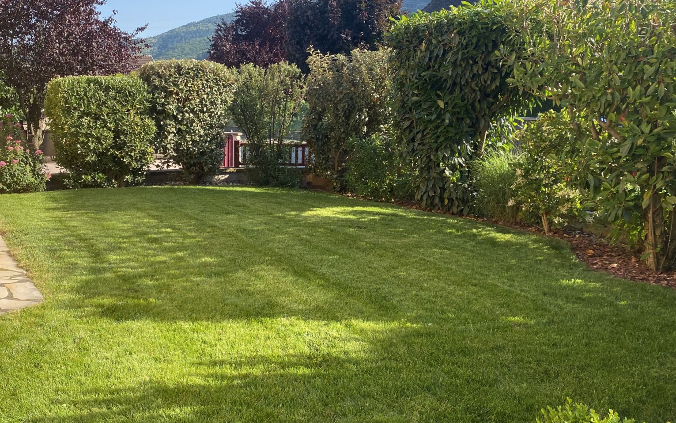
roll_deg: -0.3
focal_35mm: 36
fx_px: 663
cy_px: 225
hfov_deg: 53.6
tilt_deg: -8.3
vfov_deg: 35.3
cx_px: 267
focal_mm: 4.25
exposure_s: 1/1053
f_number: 1.8
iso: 32
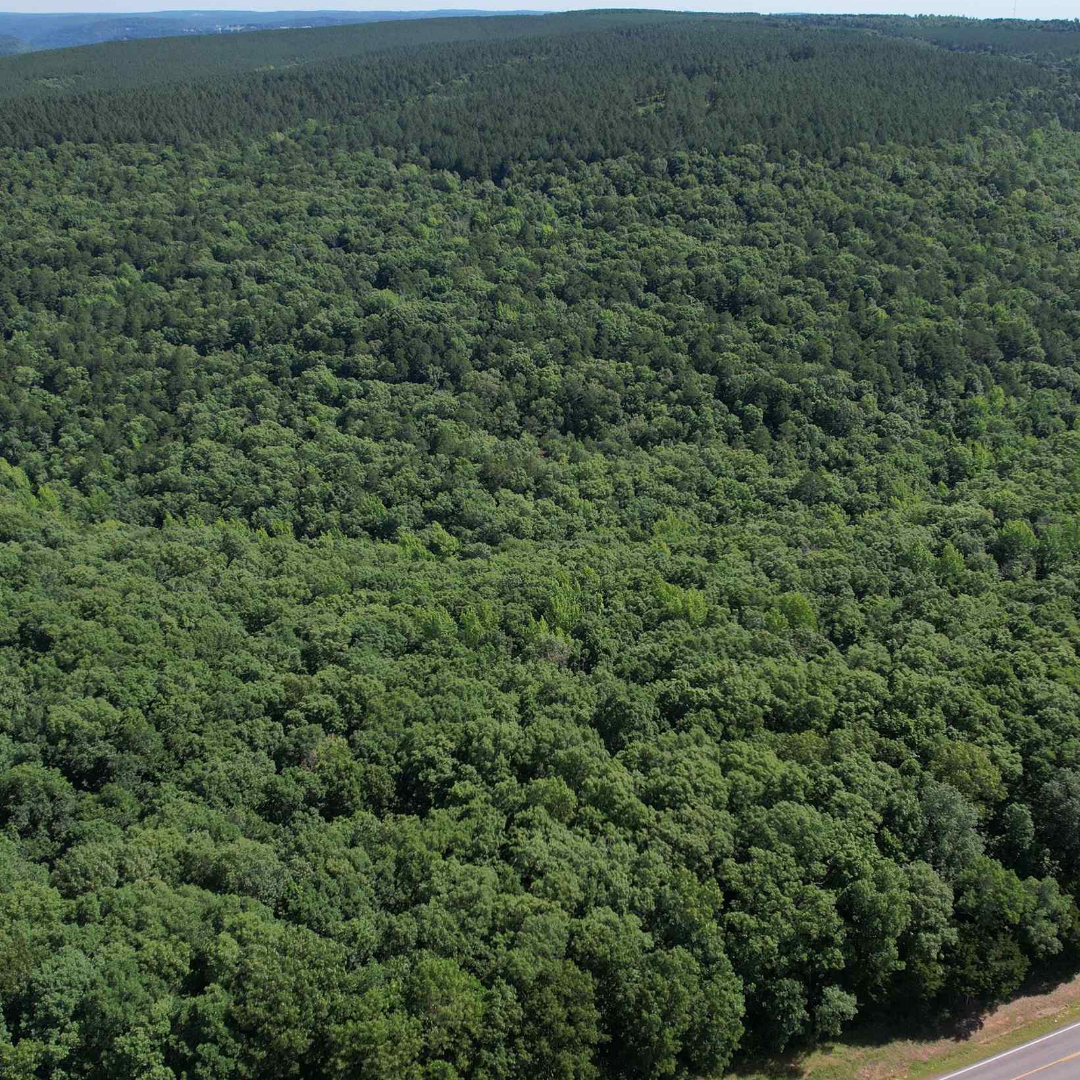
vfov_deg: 47.0
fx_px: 1235
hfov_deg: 47.2
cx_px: 590
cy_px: 644
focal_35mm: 35
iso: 100
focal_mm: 8.38
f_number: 2.8
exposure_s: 1/1600
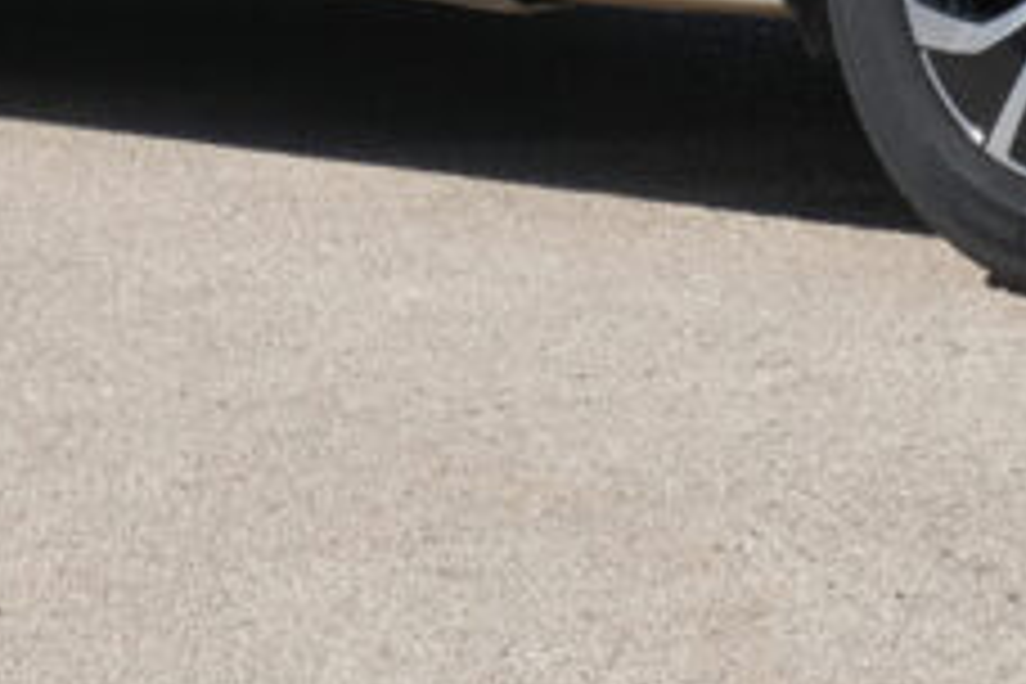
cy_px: -529
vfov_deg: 4.4
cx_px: 864
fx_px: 8720
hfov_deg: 6.7
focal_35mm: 306
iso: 160
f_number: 9
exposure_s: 1/200
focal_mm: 45
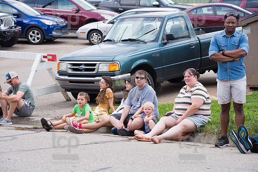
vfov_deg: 11.4
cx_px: 129
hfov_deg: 17.1
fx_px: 860
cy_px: 86
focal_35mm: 120
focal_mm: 120
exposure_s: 1/500
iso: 800
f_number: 6.3
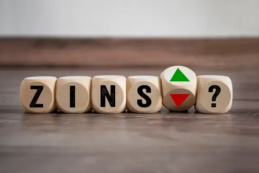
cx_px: 130
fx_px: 388
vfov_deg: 25.1
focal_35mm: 54
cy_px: 86
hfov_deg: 36.9
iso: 400
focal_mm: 36
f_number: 5
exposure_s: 1/60
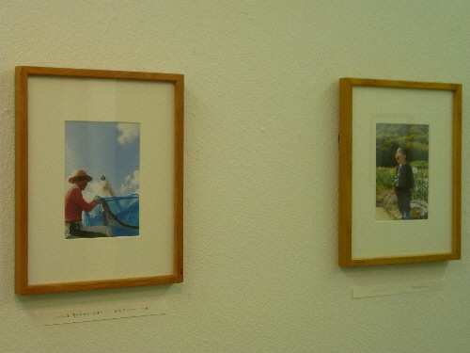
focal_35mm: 70
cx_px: 235
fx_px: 950
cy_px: 176
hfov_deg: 27.8
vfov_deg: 21.0
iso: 320
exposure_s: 1/80
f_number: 4.2
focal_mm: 12.4
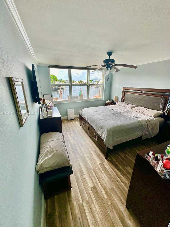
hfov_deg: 85.7
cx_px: 85
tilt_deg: -17.9
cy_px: 114
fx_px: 92
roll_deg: -0.5
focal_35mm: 14
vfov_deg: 102.1
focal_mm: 2.22
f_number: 2.2
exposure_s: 1/99
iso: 50
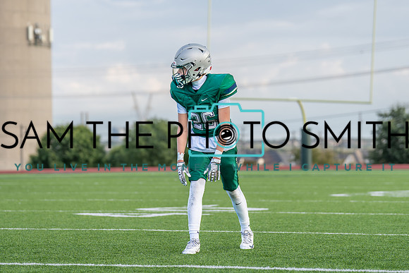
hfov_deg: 14.2
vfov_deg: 9.5
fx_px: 1642
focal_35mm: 144
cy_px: 118
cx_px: 197
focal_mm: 105
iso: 500
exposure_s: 1/1600
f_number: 2.8
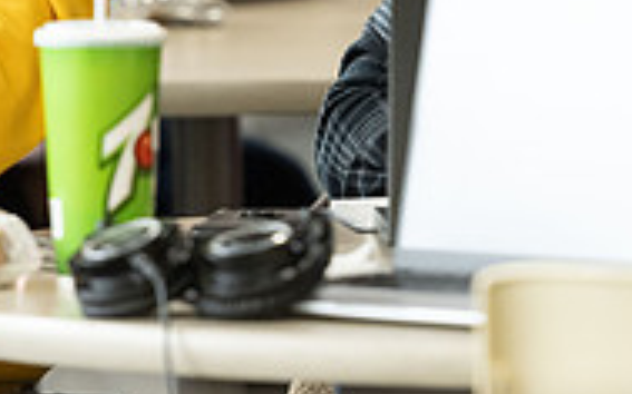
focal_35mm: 638
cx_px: 460
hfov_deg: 3.3
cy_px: -81
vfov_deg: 2.1
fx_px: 10986
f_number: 2.8
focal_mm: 190
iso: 1250
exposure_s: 1/320
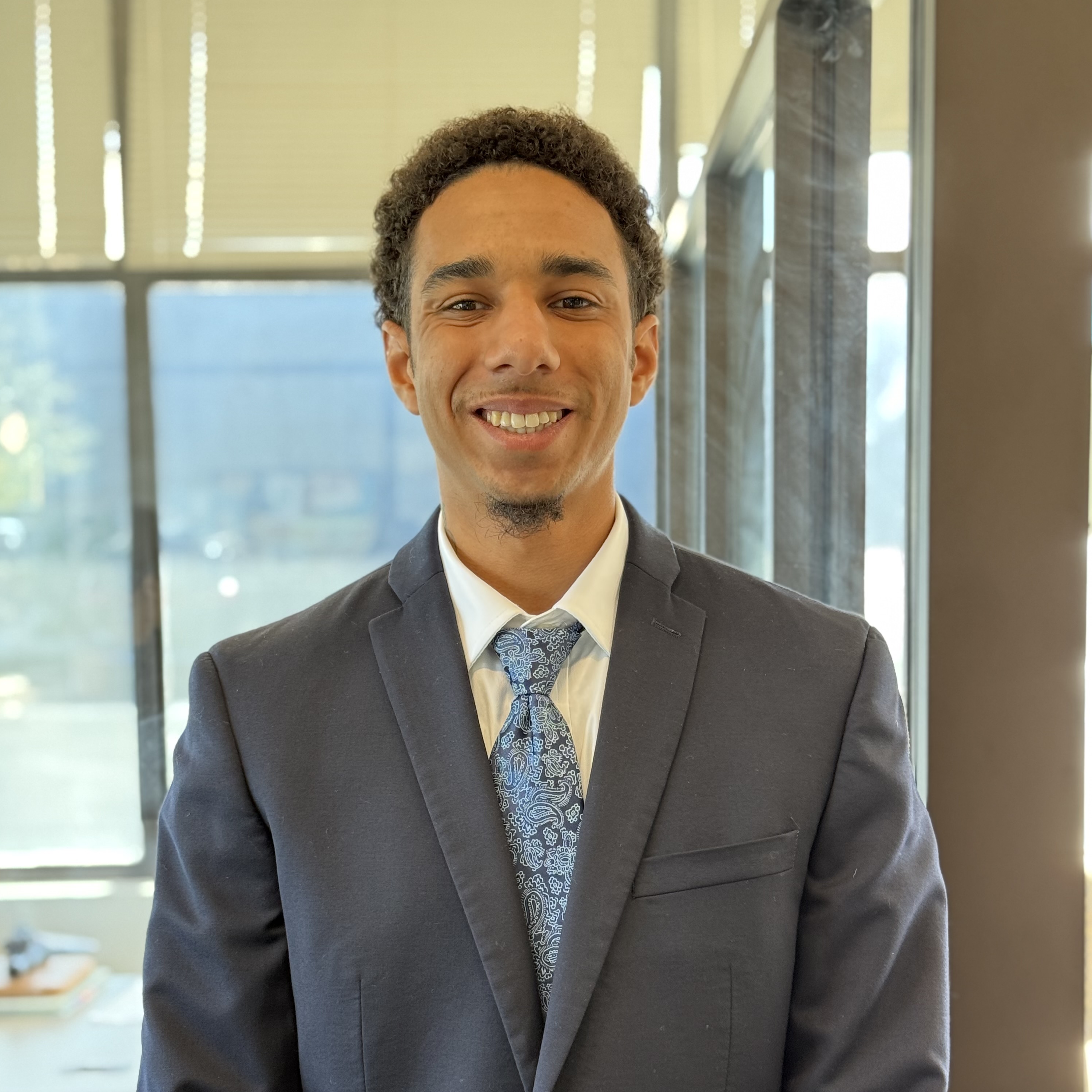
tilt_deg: -4.8
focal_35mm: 57
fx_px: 2034
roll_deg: -0.2
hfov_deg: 30.0
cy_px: 702
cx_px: 545
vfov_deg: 29.9
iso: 320
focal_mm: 6.76
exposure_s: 1/40
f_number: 1.78
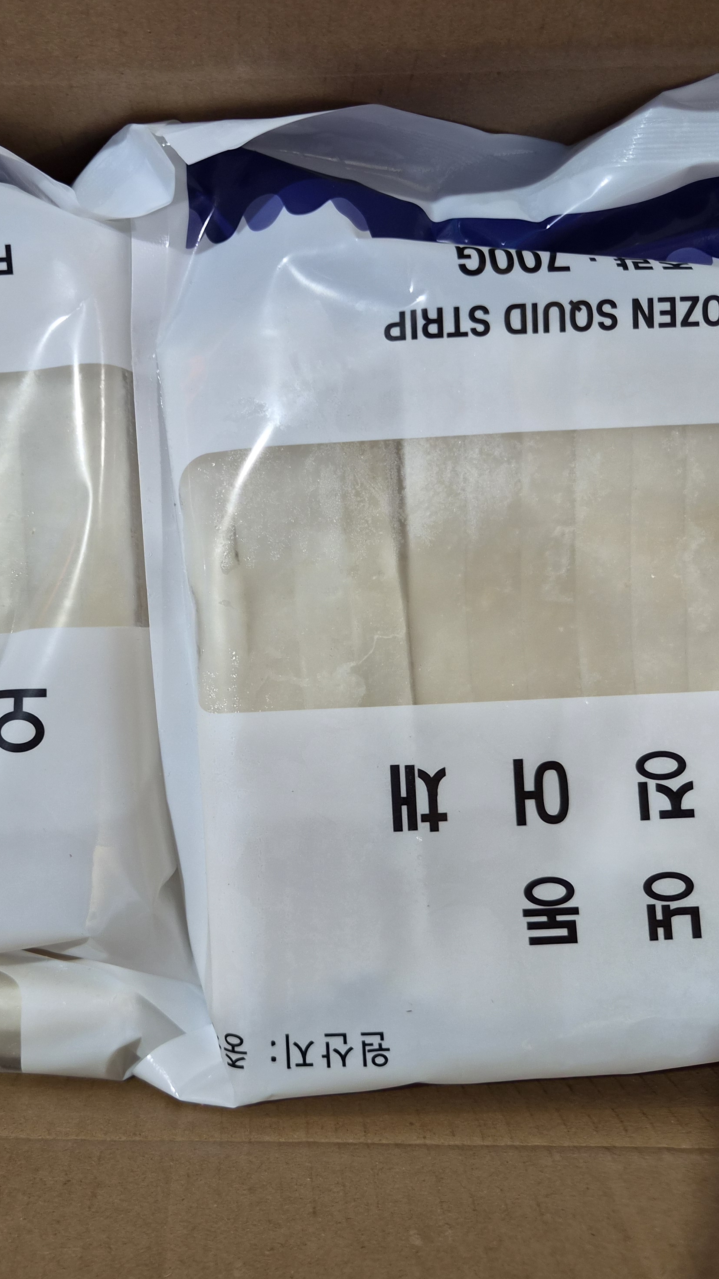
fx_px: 1153
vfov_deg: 58.0
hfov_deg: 34.1
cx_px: 209
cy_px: 633
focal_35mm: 34
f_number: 1.8
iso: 160
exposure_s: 1/120
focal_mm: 5.4
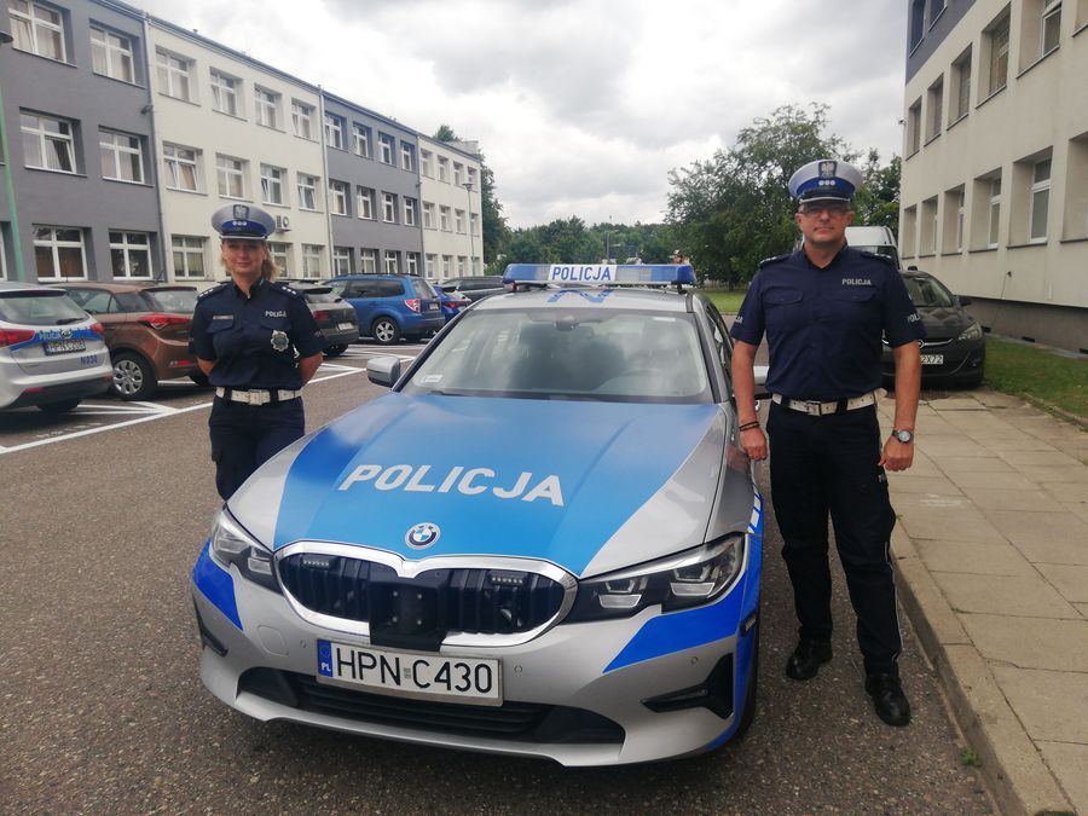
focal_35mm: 26
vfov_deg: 53.1
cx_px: 544
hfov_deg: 67.3
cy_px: 408
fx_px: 817
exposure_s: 1/274
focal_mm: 3.81
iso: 50
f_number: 2.2
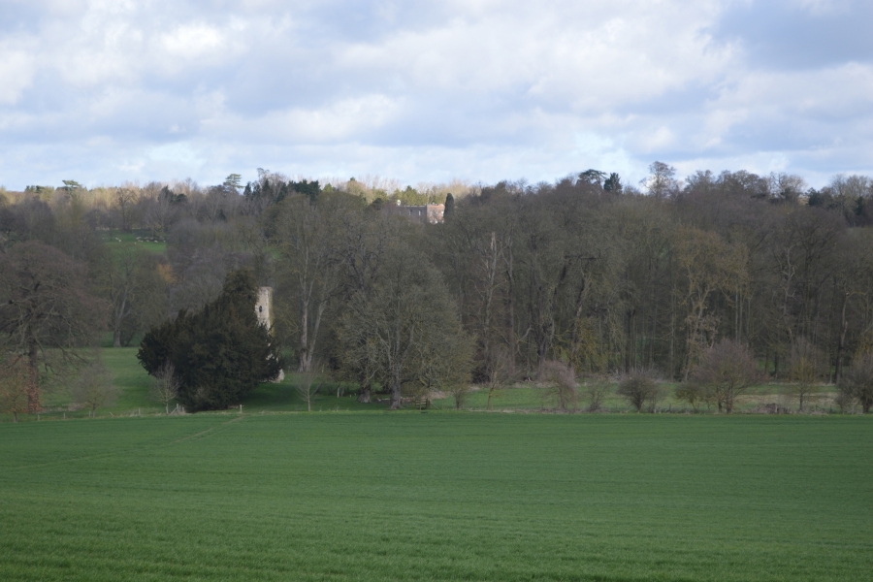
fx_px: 2000
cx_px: 436
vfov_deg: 16.6
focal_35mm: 82
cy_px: 291
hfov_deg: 24.6
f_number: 6.3
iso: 100
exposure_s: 1/160
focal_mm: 55
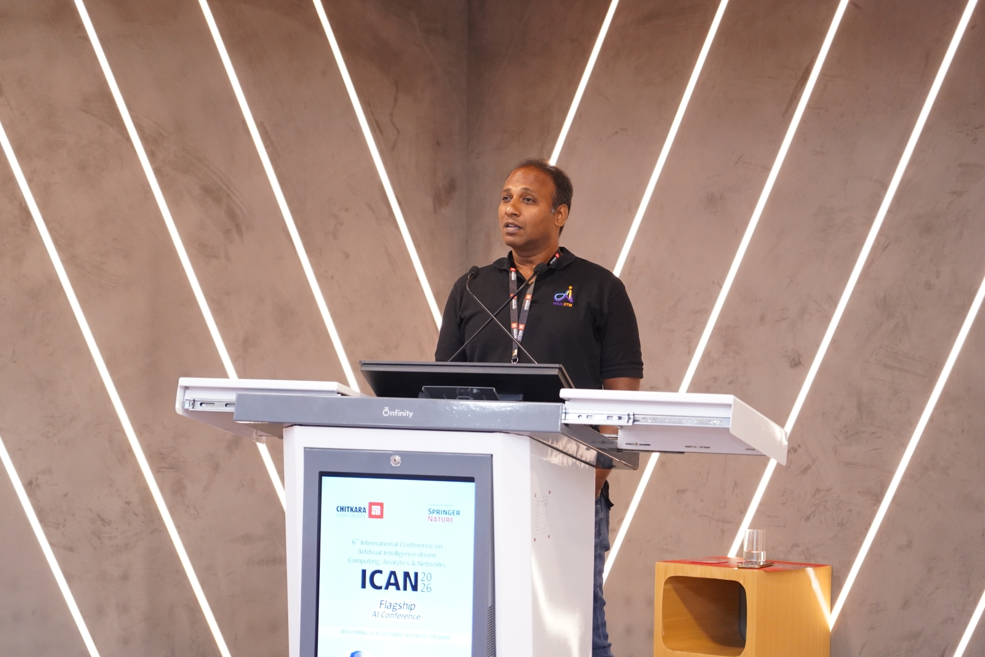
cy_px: 328
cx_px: 492
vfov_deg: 13.0
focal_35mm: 105
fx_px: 2873
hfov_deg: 19.5
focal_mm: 105
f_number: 4
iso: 4000
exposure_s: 1/125
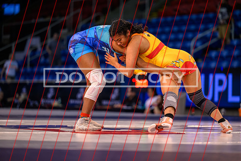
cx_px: 120
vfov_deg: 9.2
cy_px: 80
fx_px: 1004
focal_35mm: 150
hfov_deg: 13.7
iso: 1250
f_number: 2.8
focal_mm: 150
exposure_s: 1/800
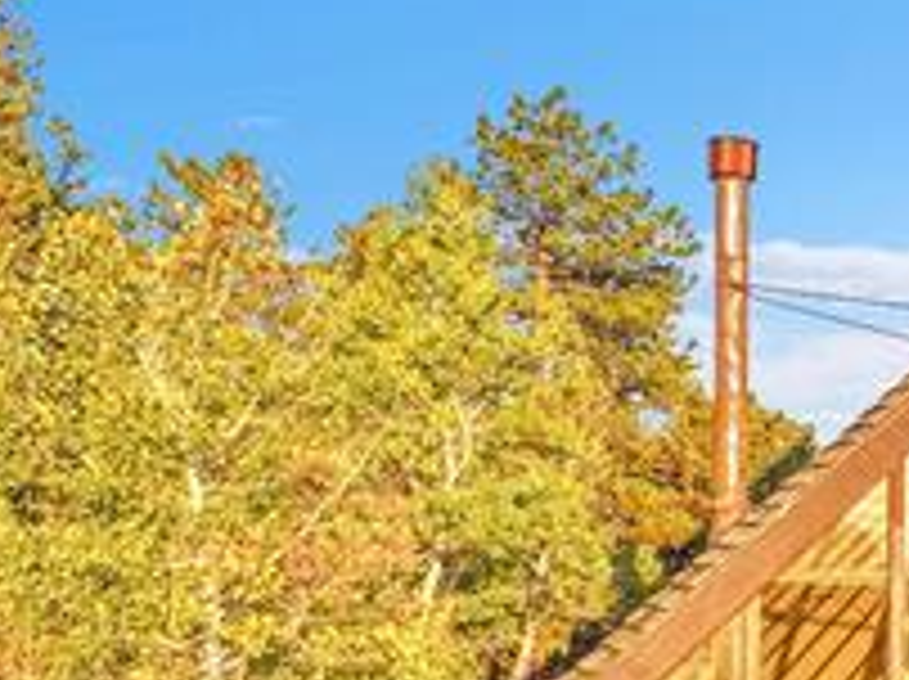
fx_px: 1993
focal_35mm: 76
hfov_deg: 22.8
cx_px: 1197
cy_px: 624
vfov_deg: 19.0
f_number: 2.8
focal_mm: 12.29
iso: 130
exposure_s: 1/500
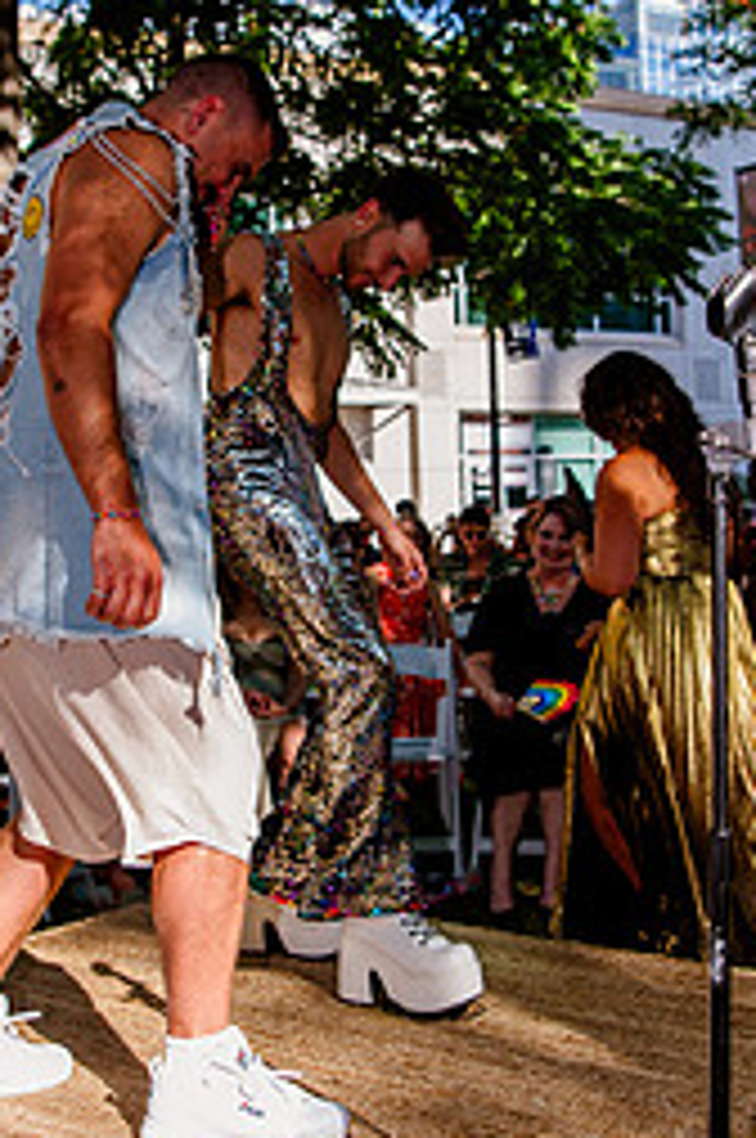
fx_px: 1516
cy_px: 526
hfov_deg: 28.0
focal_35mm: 48
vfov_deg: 41.1
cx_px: 331
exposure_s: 1/640
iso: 200
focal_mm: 27
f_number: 3.5
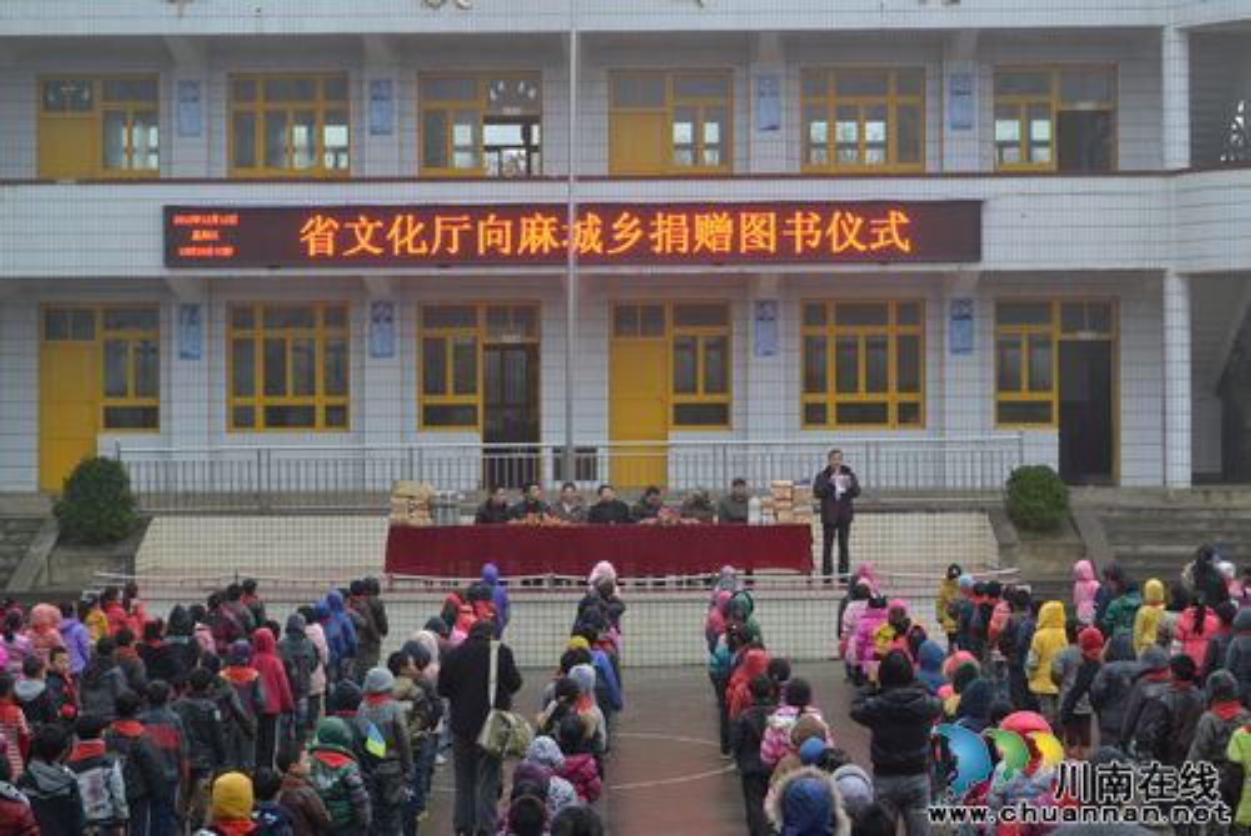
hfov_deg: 28.1
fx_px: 2503
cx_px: 626
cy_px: 418
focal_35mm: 72
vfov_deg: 19.0
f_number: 8
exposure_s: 1/60
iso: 400
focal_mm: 48
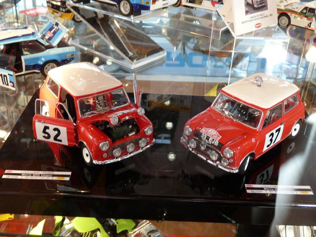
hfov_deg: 44.8
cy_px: 118
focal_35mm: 42
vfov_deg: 34.3
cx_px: 158
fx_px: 383
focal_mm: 5.4
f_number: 3
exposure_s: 1/50
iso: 100
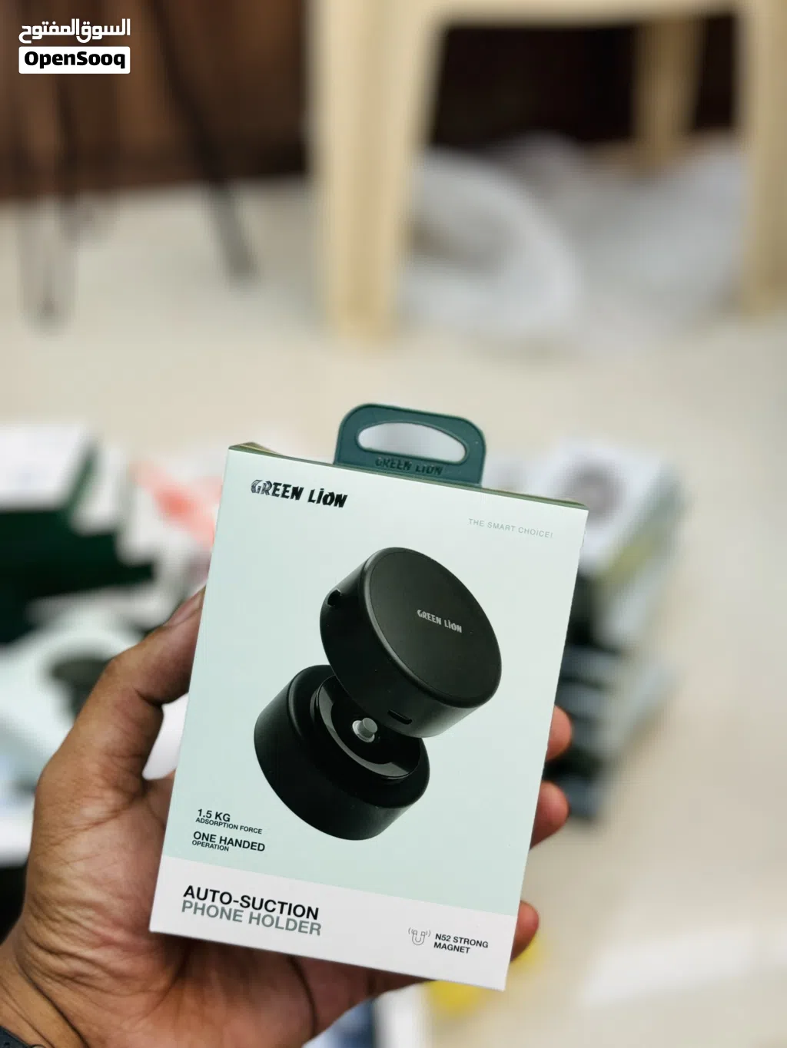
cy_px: 524
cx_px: 394
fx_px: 1455
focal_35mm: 48
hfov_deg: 30.3
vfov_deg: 39.7
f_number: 1.78
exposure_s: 1/100
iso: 50
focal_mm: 6.76
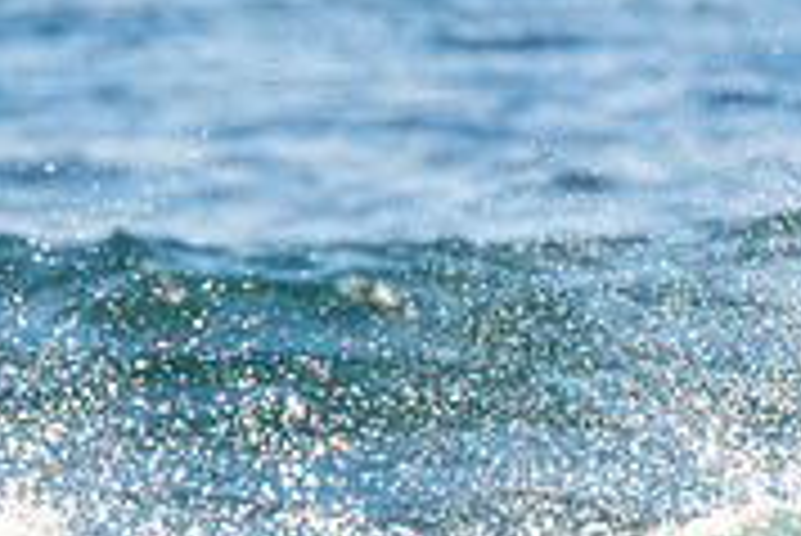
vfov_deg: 0.6
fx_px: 54377
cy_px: 709
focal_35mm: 2442
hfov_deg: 0.8
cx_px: -72
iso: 360
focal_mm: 500
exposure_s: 1/1250
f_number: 5.6
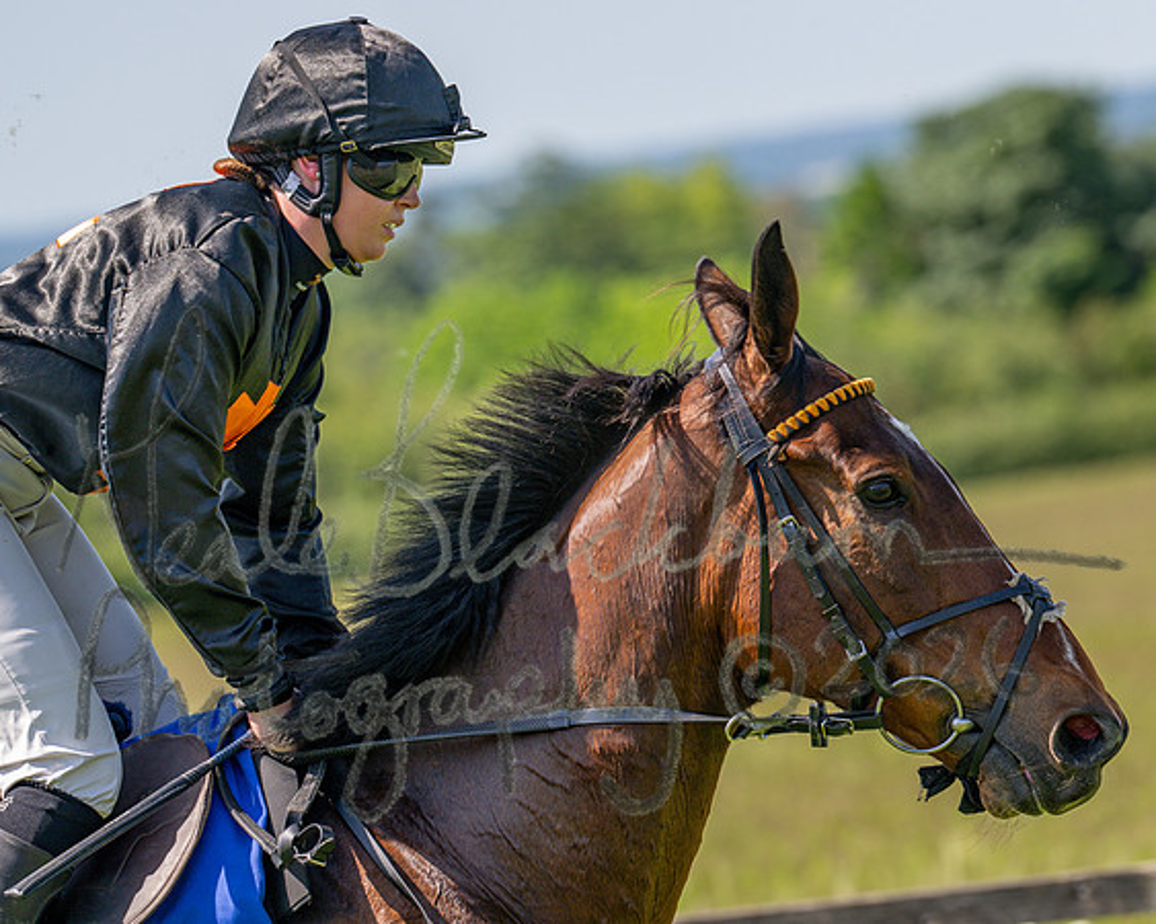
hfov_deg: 6.6
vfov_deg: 5.2
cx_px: 540
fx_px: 10096
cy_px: 462
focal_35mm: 295
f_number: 4
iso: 200
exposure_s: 1/1250
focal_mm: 175
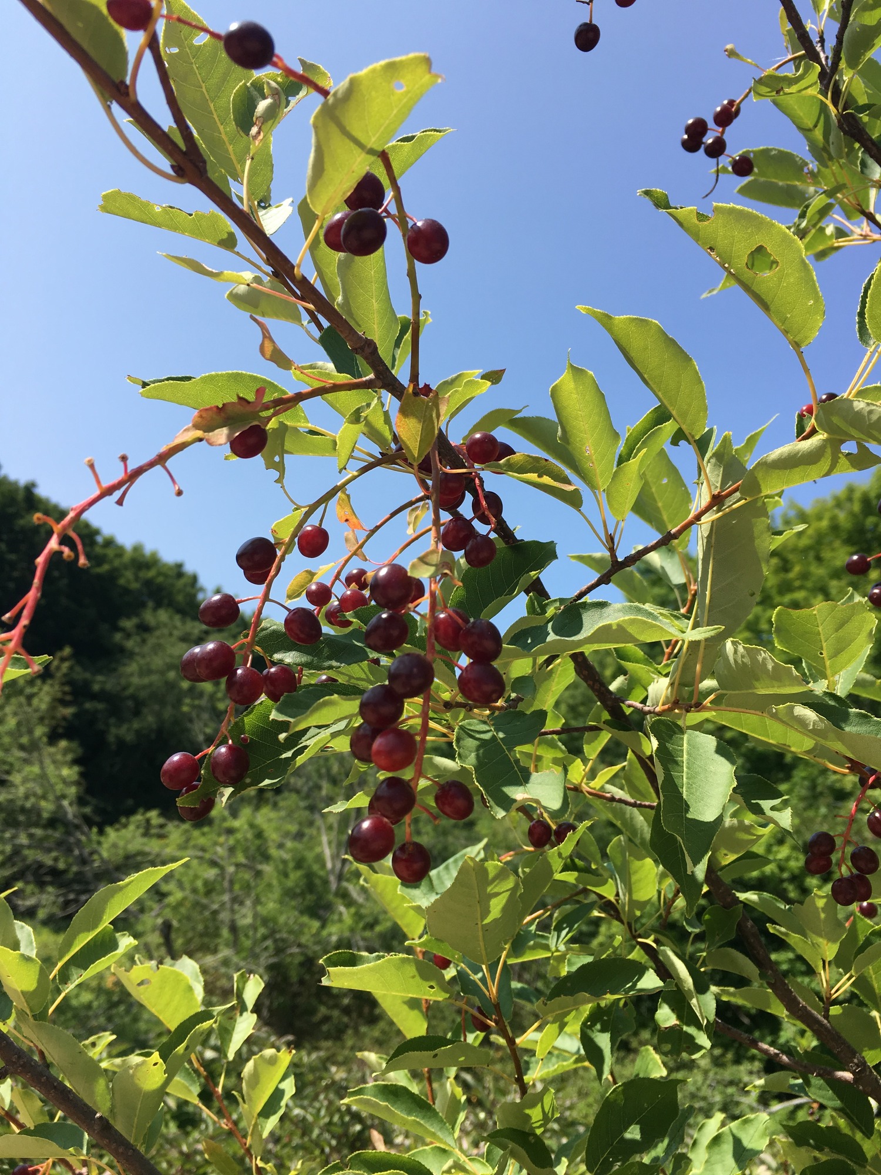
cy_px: 588
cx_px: 440
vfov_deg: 61.7
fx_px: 984
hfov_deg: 48.2
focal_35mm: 29
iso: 25
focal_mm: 4.15
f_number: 2.2
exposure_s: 1/962
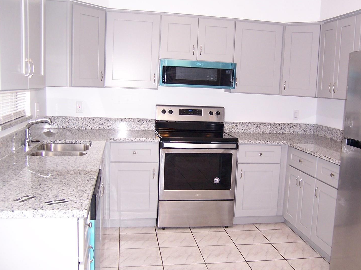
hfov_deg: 50.0
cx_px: 201
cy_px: 141
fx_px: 386
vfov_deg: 38.7
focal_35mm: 37
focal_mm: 5.5
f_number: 2.8
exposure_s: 1/60
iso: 140
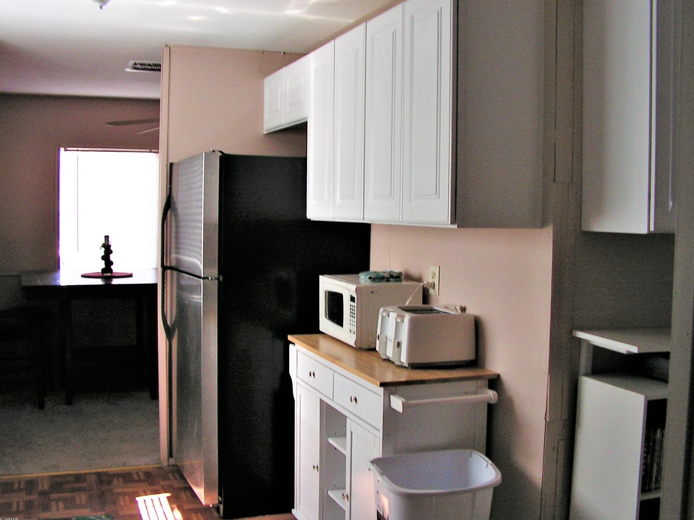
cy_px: 263
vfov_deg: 37.7
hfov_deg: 49.0
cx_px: 353
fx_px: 762
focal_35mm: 38
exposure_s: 1/40
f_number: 3.2
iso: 125
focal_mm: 6
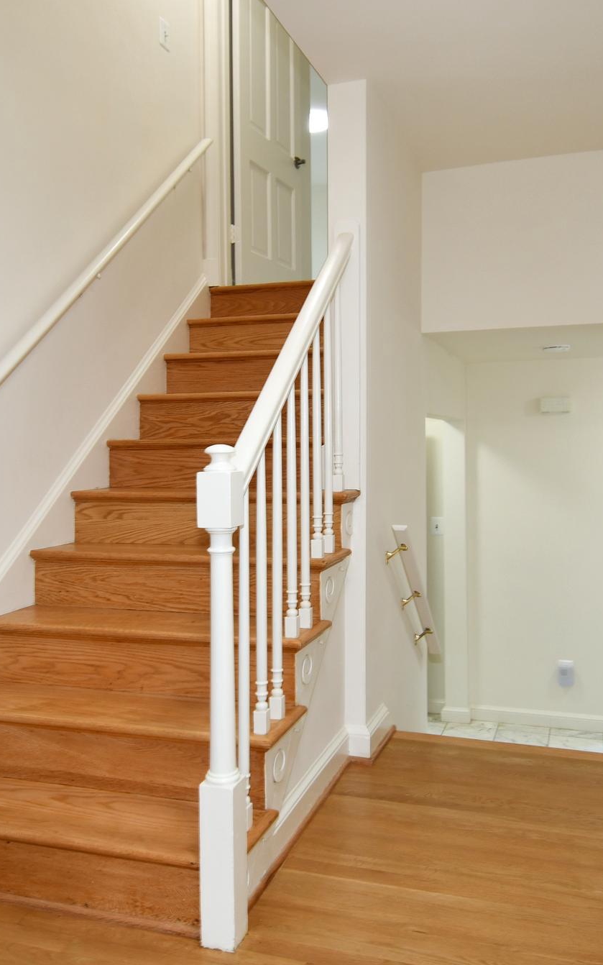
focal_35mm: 28
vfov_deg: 66.5
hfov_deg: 44.5
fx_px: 736
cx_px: 291
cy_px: 478
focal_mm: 12
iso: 320
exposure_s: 1/60
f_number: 4
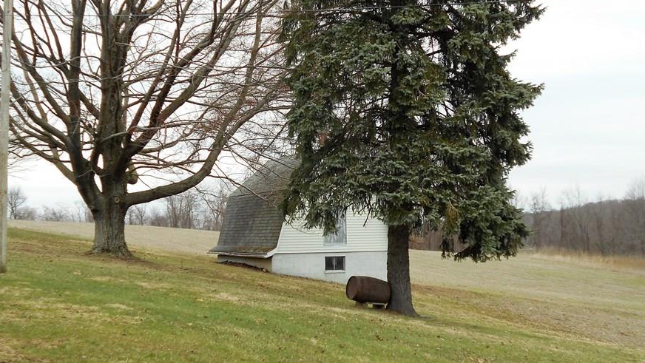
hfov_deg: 37.8
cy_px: 160
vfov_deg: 21.8
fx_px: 941
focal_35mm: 55
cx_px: 328
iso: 80
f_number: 4.2
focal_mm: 7.7
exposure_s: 1/160
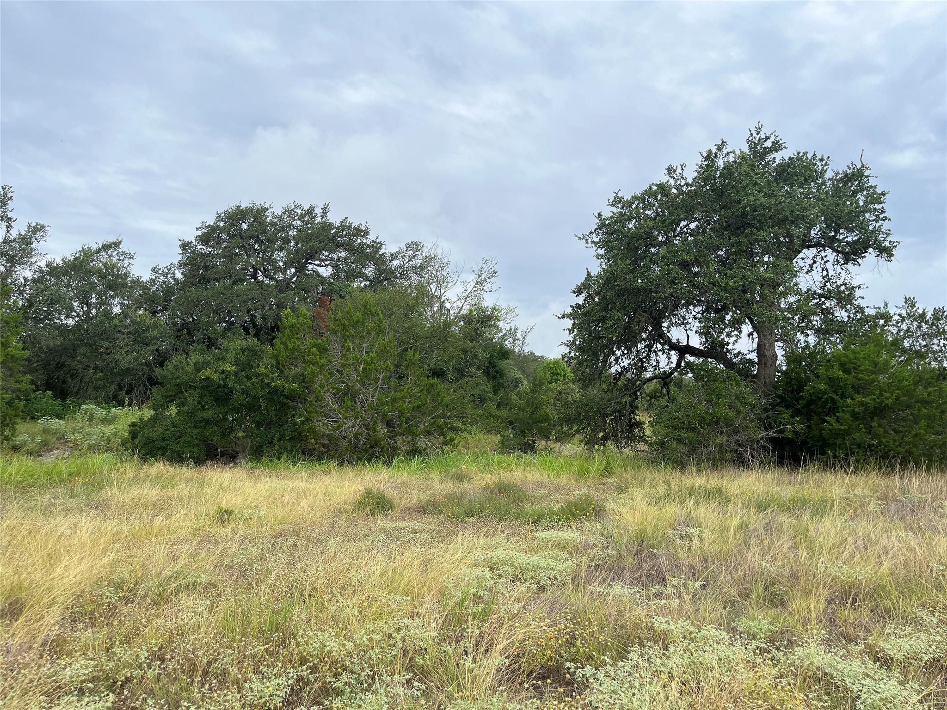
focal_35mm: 26
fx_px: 711
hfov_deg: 67.3
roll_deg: +1.1
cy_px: 355
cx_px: 474
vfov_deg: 53.1
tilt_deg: +6.7
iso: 50
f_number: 1.6
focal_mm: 5.1
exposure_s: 1/1497
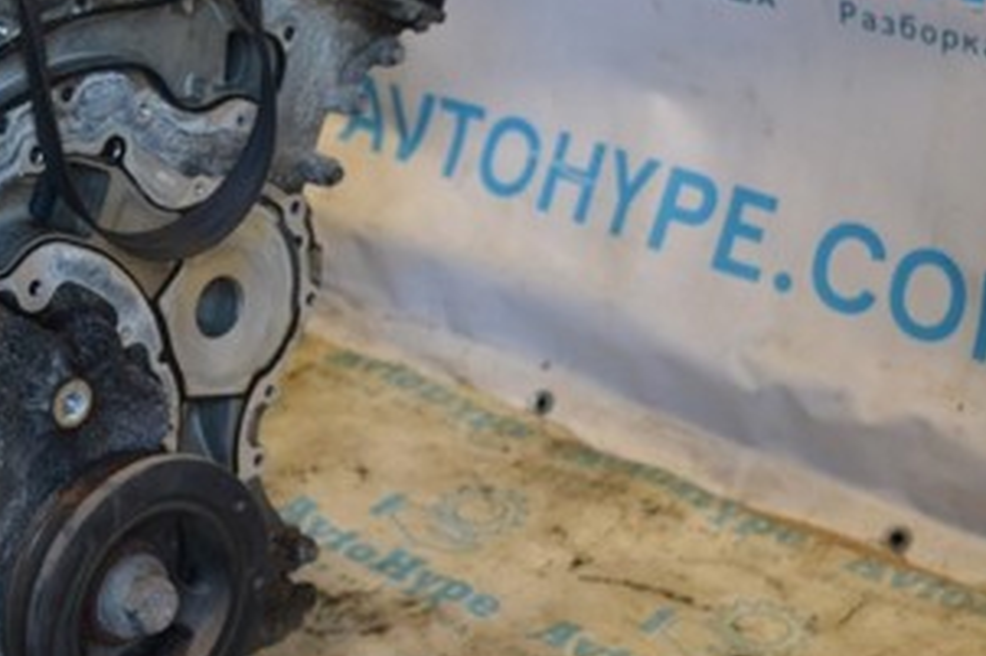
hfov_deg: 21.7
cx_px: 108
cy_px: 295
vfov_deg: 14.8
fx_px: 2520
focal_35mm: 92
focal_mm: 29
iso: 640
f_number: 4.2
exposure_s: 1/60
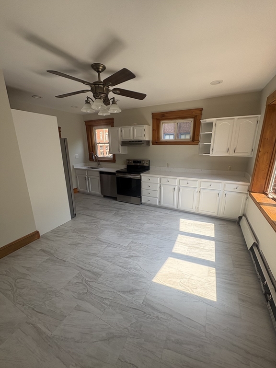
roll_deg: +0.7
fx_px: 149
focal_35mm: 14
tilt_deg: -14.0
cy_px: 184
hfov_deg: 85.7
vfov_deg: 102.1
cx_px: 138
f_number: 2.2
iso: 64
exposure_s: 1/238
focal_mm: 2.22
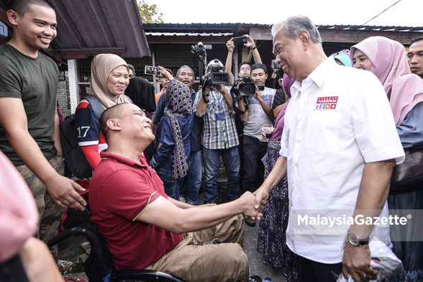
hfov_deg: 78.5
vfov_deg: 57.2
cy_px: 145
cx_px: 221
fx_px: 258
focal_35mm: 22
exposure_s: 1/250
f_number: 3.2
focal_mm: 19
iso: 250
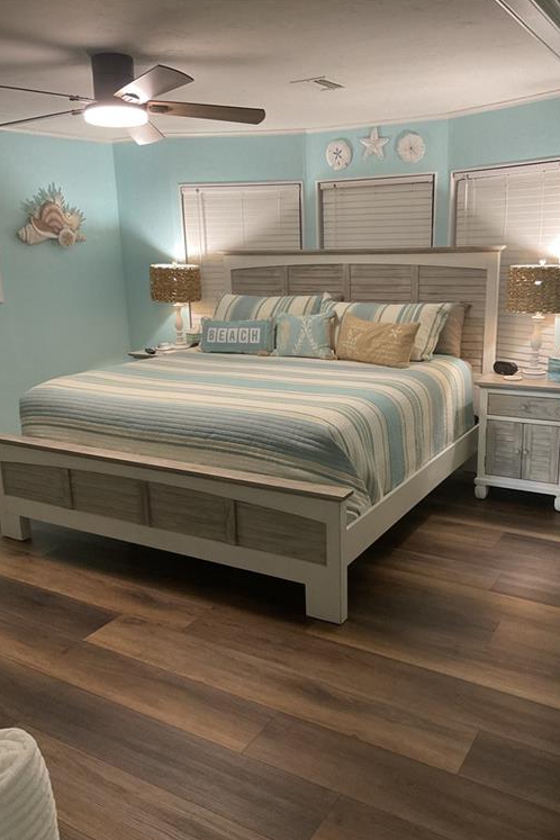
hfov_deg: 42.3
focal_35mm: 31
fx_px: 723
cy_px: 425
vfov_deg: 60.3
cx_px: 302
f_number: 1.8
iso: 160
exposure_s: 1/60
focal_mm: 3
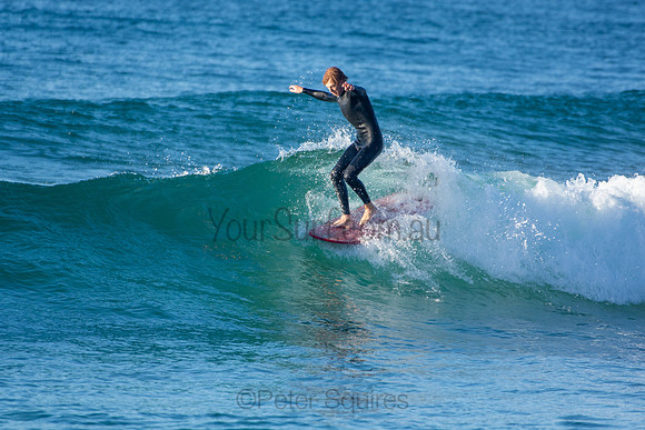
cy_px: 215
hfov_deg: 2.7
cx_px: 322
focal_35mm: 750
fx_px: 13440
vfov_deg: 1.8
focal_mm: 500
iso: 320
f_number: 5.6
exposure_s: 1/1000
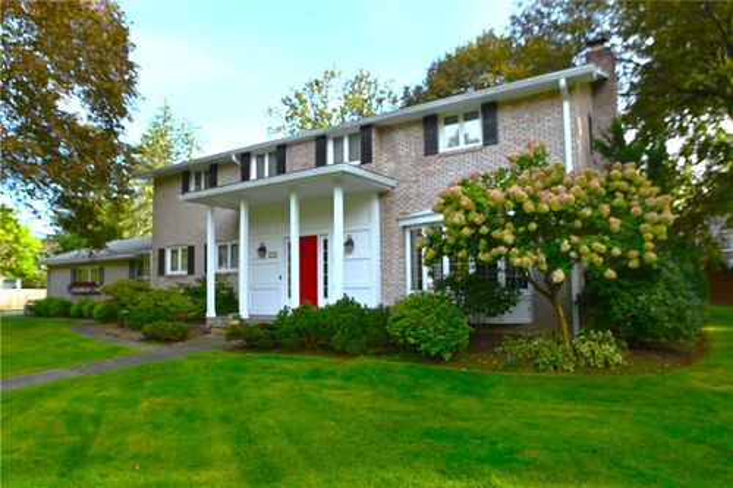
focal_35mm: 21
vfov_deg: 59.5
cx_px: 366
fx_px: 427
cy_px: 244
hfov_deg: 81.2
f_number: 5
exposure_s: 1/250
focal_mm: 14
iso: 200
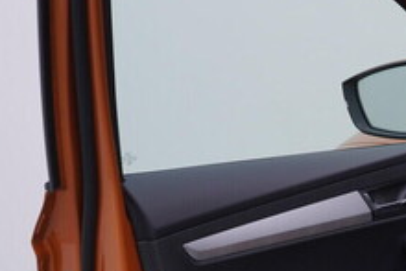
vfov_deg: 15.1
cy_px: 224
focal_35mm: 90
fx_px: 1016
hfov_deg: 21.2
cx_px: 469
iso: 125
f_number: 4
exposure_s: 1/80
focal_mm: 24
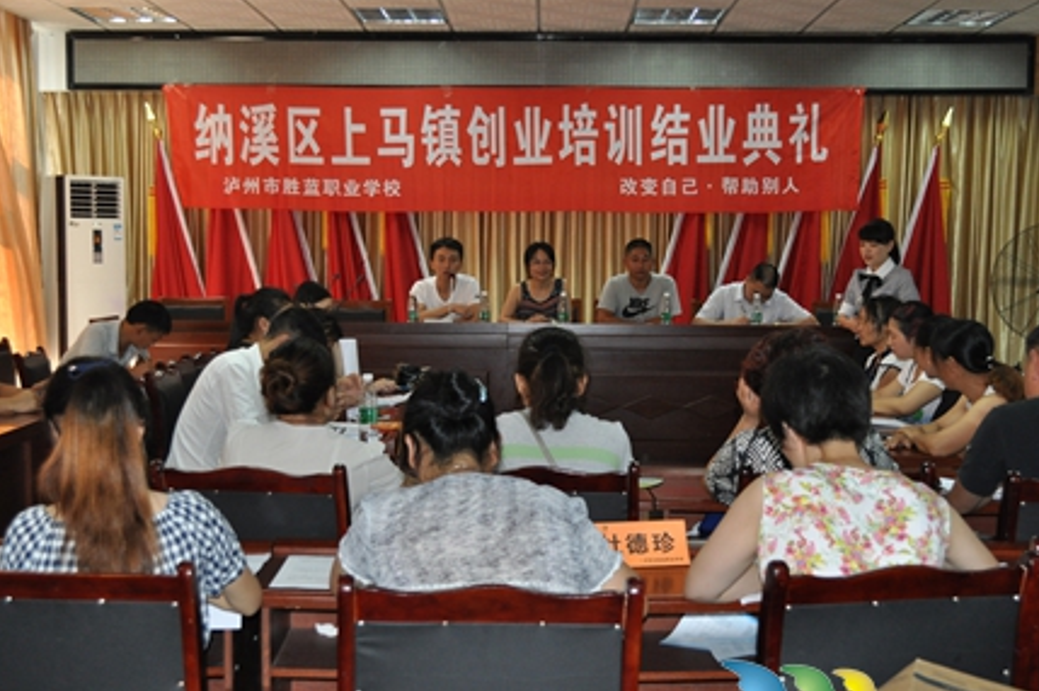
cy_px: 395
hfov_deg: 40.4
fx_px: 1413
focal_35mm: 49
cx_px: 506
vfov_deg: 27.4
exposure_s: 1/60
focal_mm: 28
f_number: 4.5
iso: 800
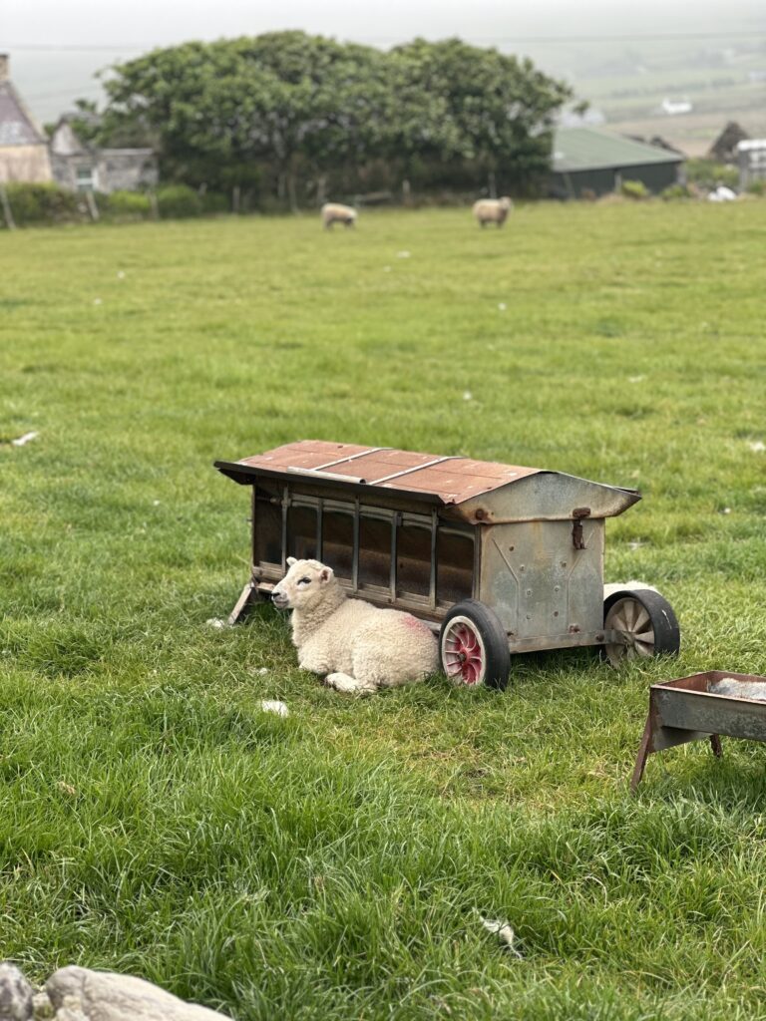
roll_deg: +4.7
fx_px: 2272
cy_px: 510
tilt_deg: -8.9
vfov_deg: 25.3
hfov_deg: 19.1
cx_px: 383
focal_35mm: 77
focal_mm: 9
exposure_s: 1/121
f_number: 2.8
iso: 32
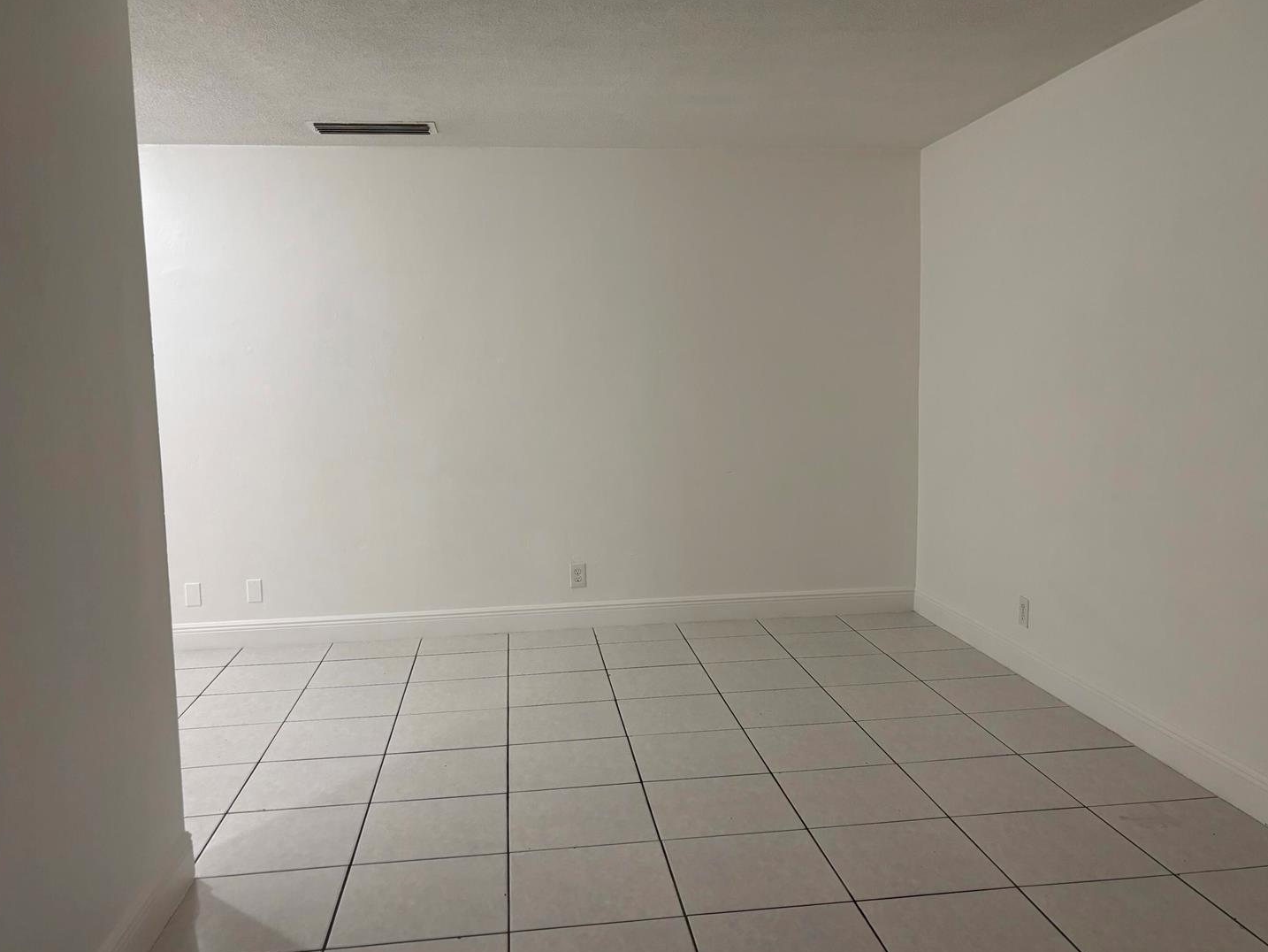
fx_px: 1062
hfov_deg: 61.6
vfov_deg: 48.2
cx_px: 652
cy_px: 469
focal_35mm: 29
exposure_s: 1/60
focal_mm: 5.96
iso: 125
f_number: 1.6
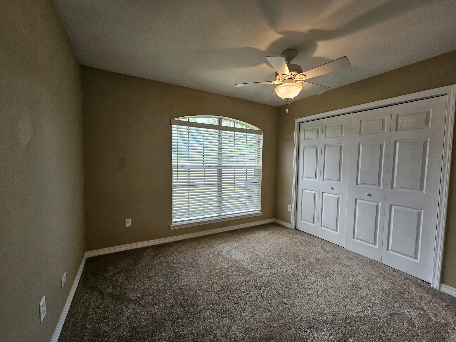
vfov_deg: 89.9
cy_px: 171
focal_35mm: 13
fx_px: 171
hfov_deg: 106.2
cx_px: 228
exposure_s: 1/60
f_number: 2.2
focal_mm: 2.2
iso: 80
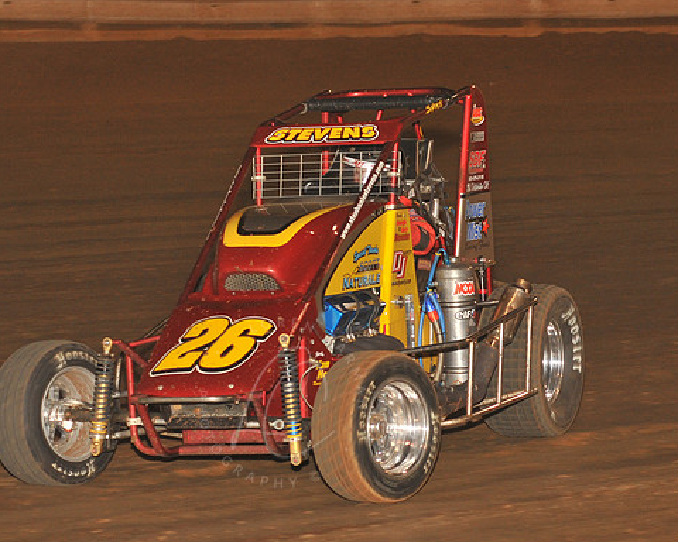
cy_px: 272
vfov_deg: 13.0
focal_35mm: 119
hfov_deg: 16.2
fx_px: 2388
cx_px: 281
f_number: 6.3
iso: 1000
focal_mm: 105
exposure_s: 1/250
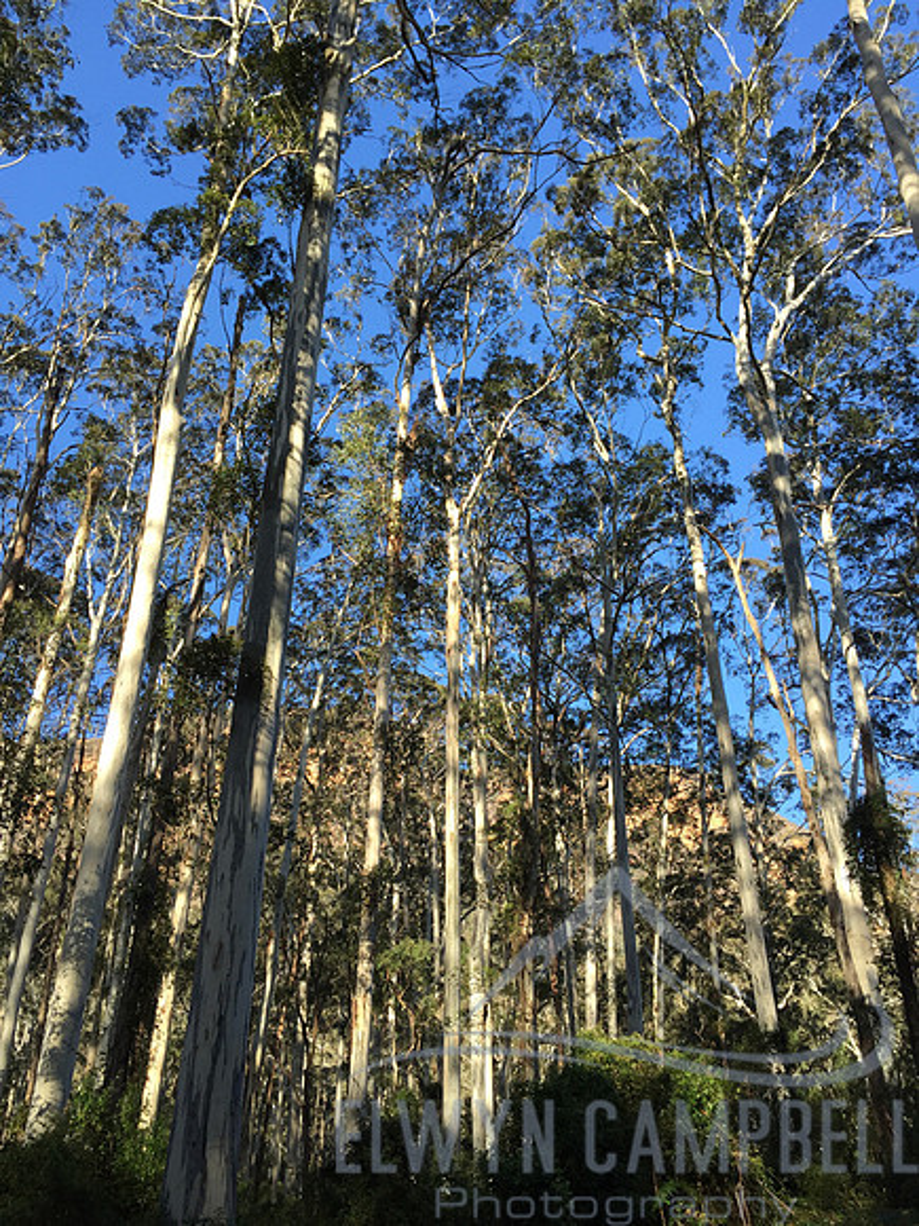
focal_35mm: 29
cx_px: 460
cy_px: 613
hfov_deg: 48.2
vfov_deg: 61.7
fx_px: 1027
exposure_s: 1/527
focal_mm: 4.15
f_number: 2.2
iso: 32
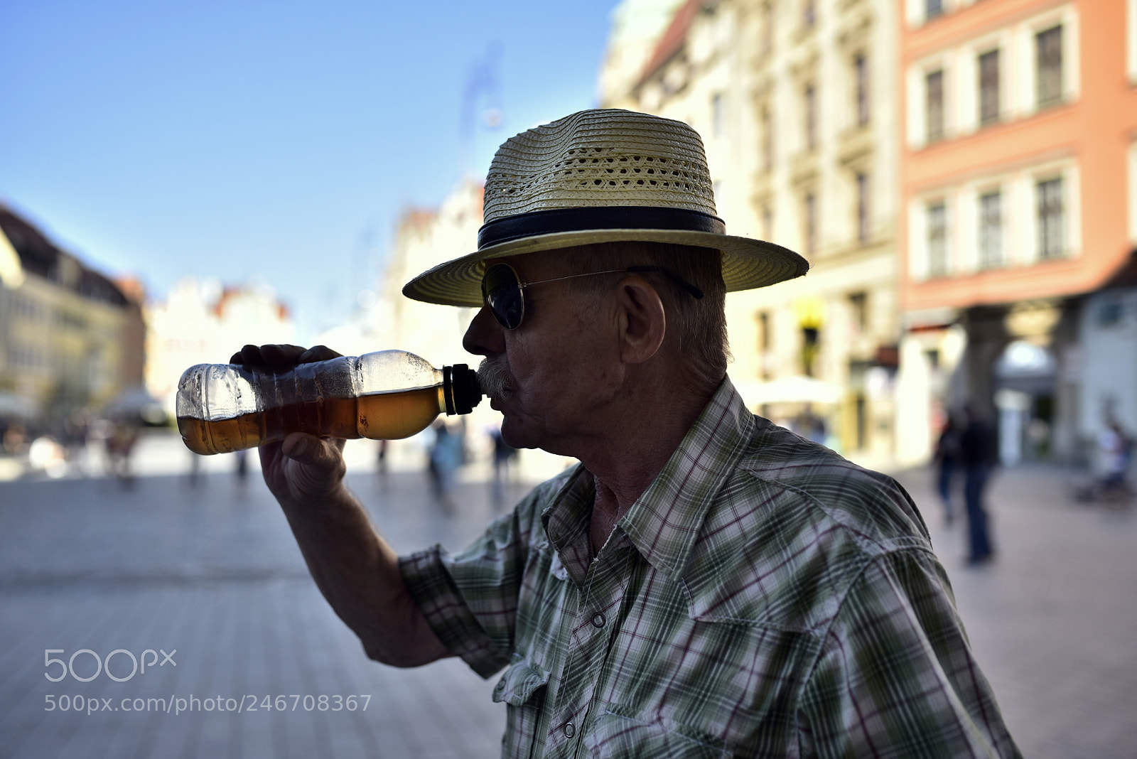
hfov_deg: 54.4
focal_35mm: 35
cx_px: 568
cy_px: 380
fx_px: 1106
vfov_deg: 37.9
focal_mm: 35
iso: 100
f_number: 2.8
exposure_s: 1/2500
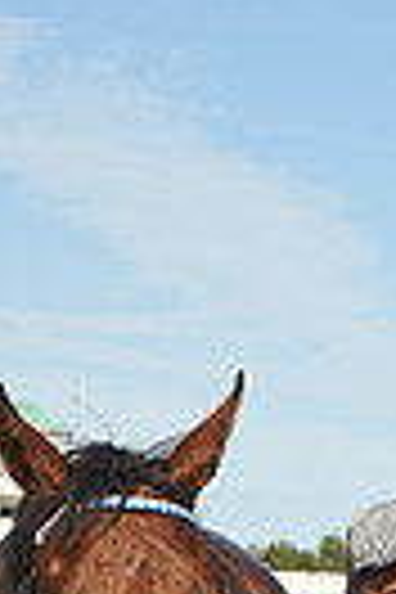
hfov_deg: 8.1
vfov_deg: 11.5
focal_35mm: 170
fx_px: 2805
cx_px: 162
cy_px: 954
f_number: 9
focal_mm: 50
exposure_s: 1/800
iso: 400
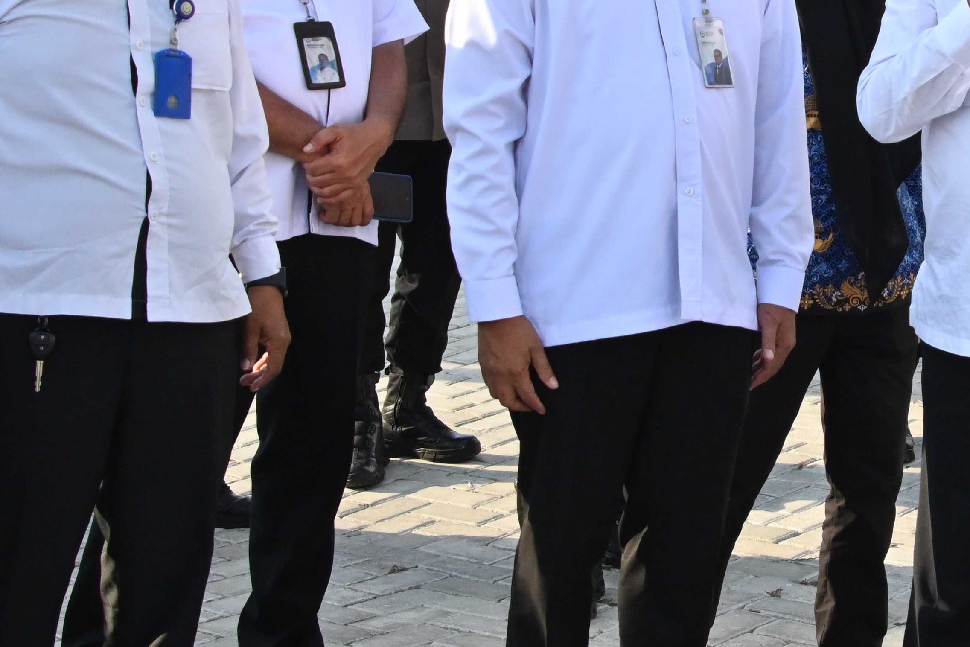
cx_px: 837
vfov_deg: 12.8
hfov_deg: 18.8
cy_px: 159
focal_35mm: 107
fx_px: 2883
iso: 1000
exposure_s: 1/1600
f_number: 6.3
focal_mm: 30
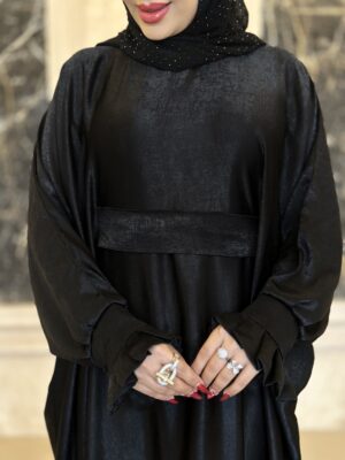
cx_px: 172
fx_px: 638
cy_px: 230
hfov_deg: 30.3
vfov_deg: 39.7
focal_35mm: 48
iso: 320
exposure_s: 1/50
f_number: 1.78
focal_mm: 6.86
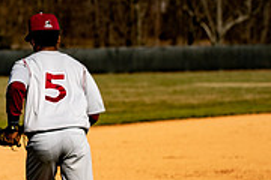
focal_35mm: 226
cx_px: 57
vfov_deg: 6.1
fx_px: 1701
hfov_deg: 9.1
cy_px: 82
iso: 200
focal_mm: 70
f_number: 2.8
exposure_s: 1/2500
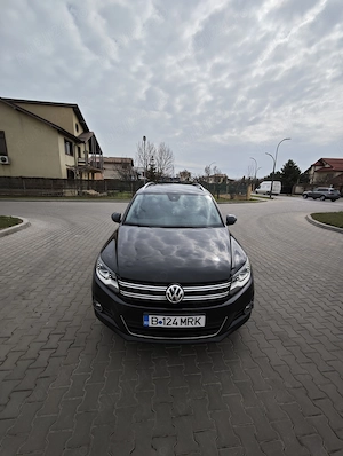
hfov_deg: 85.9
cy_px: 228
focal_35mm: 14
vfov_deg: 102.0
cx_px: 172
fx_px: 184
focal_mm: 2.16
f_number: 2.2
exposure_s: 1/823
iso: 50
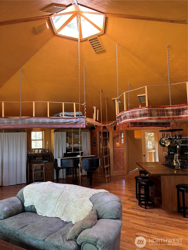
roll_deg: +1.0
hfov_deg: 53.1
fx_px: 188
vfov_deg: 67.3
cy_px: 125
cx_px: 94
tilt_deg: +3.0
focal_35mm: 26
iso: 160
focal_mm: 5.96
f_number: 1.6
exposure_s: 1/60
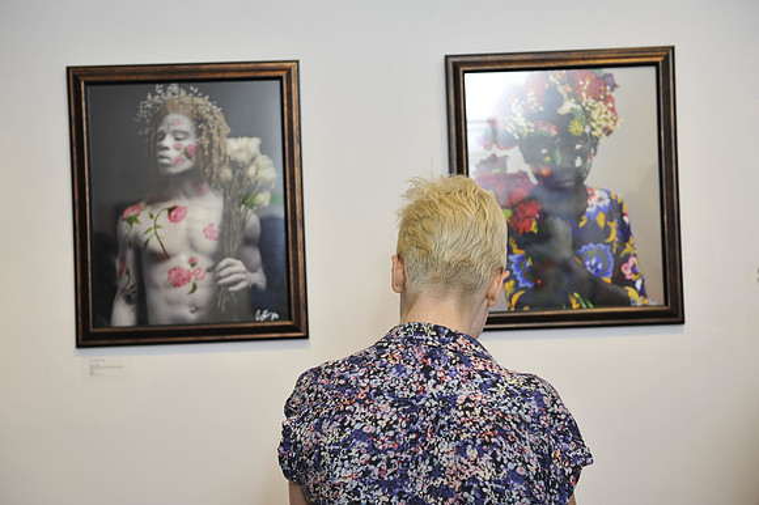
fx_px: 1222
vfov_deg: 23.4
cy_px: 252
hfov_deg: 34.5
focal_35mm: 58
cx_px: 380
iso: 200
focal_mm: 58
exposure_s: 1/200
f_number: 3.5
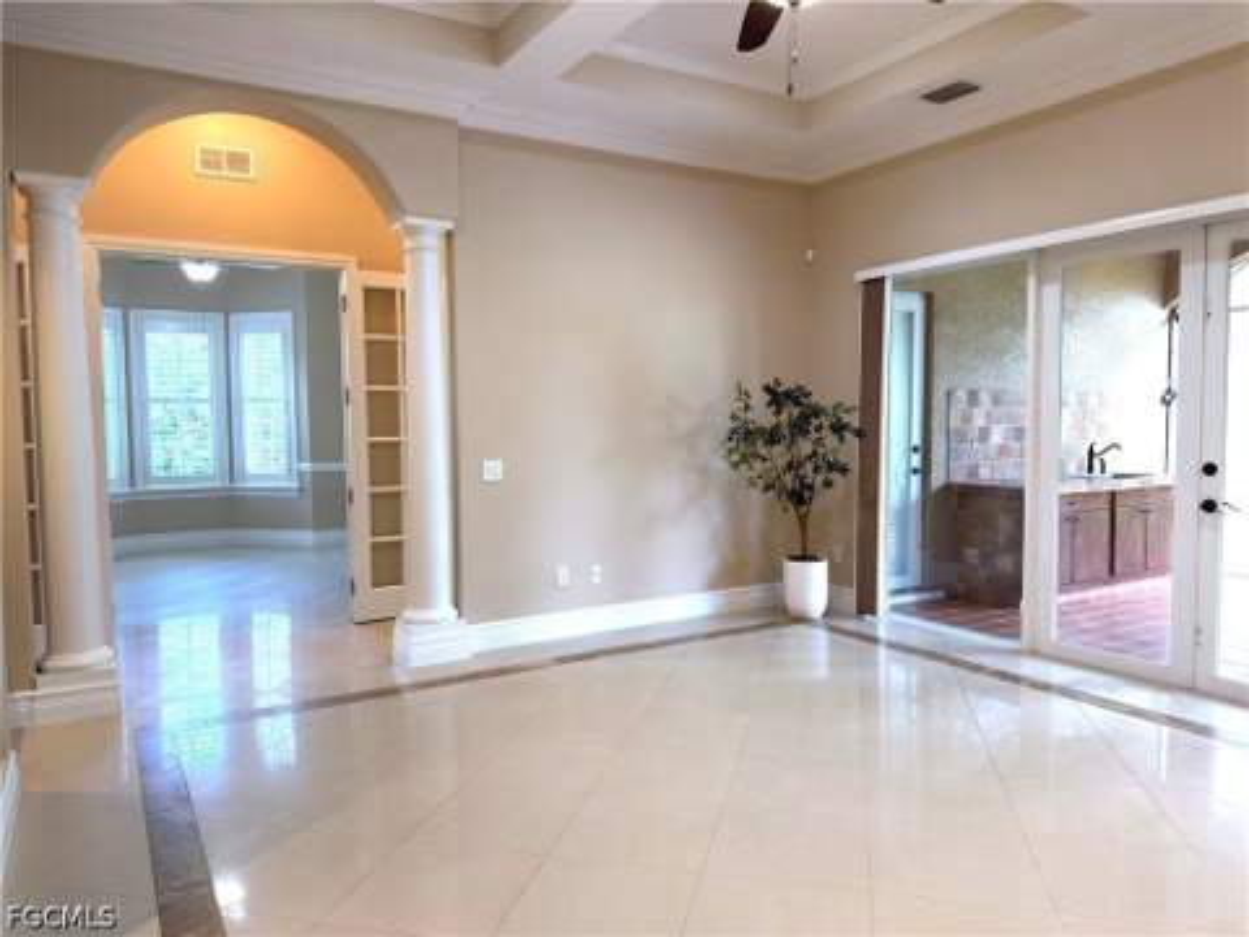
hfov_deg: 71.6
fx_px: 866
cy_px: 468
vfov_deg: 56.8
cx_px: 624
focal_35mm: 24
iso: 160
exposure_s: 1/60
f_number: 1.78
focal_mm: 6.76
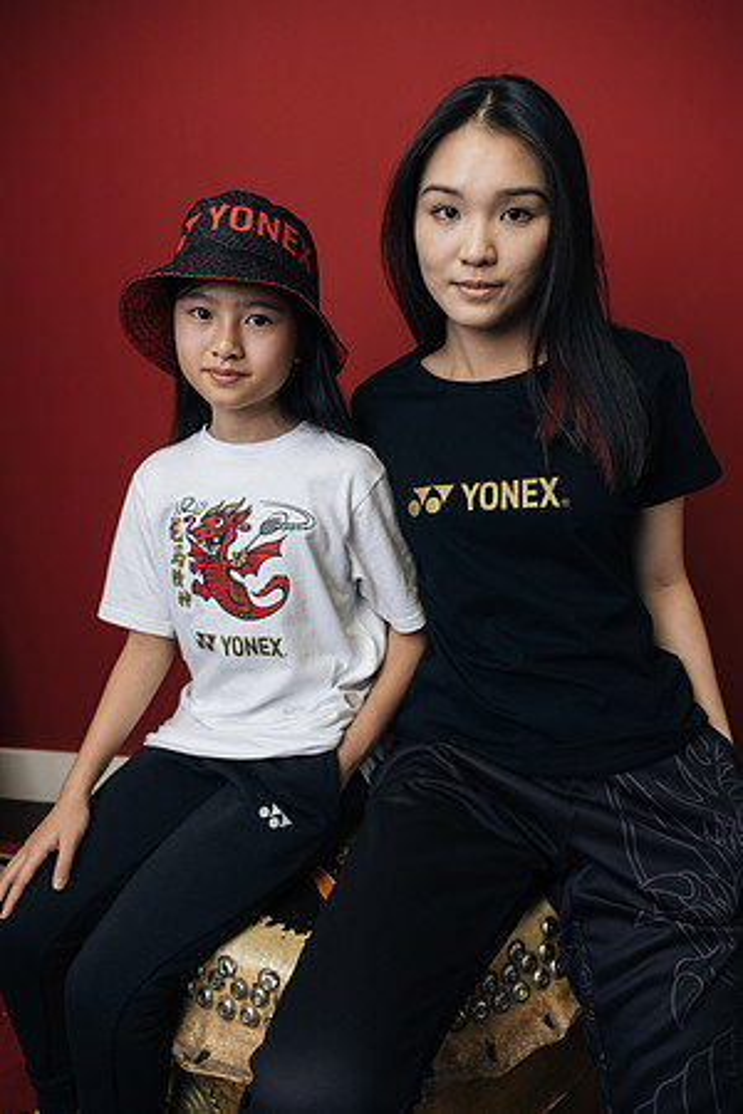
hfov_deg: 53.1
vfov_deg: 73.7
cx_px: 372
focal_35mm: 24
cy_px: 557
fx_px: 743
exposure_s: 1/125
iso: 800
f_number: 3.2
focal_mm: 16
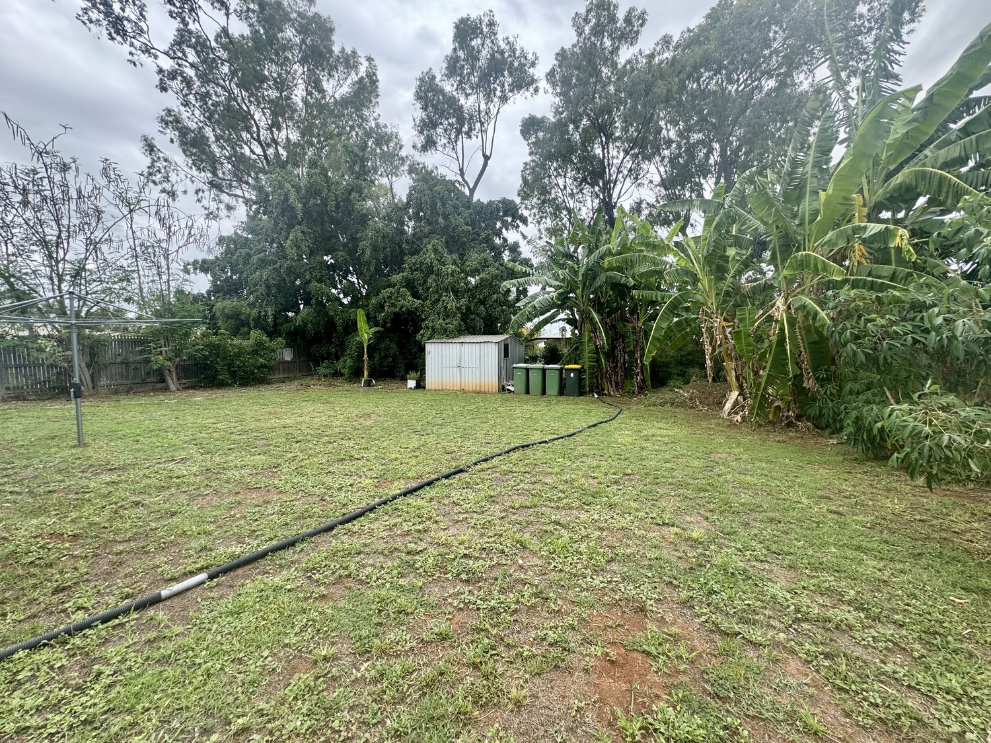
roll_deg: +0.0
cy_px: 372
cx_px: 496
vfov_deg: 85.7
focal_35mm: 14
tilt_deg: -3.9
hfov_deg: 102.1
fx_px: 401
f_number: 2.2
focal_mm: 2.22
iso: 40
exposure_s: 1/428
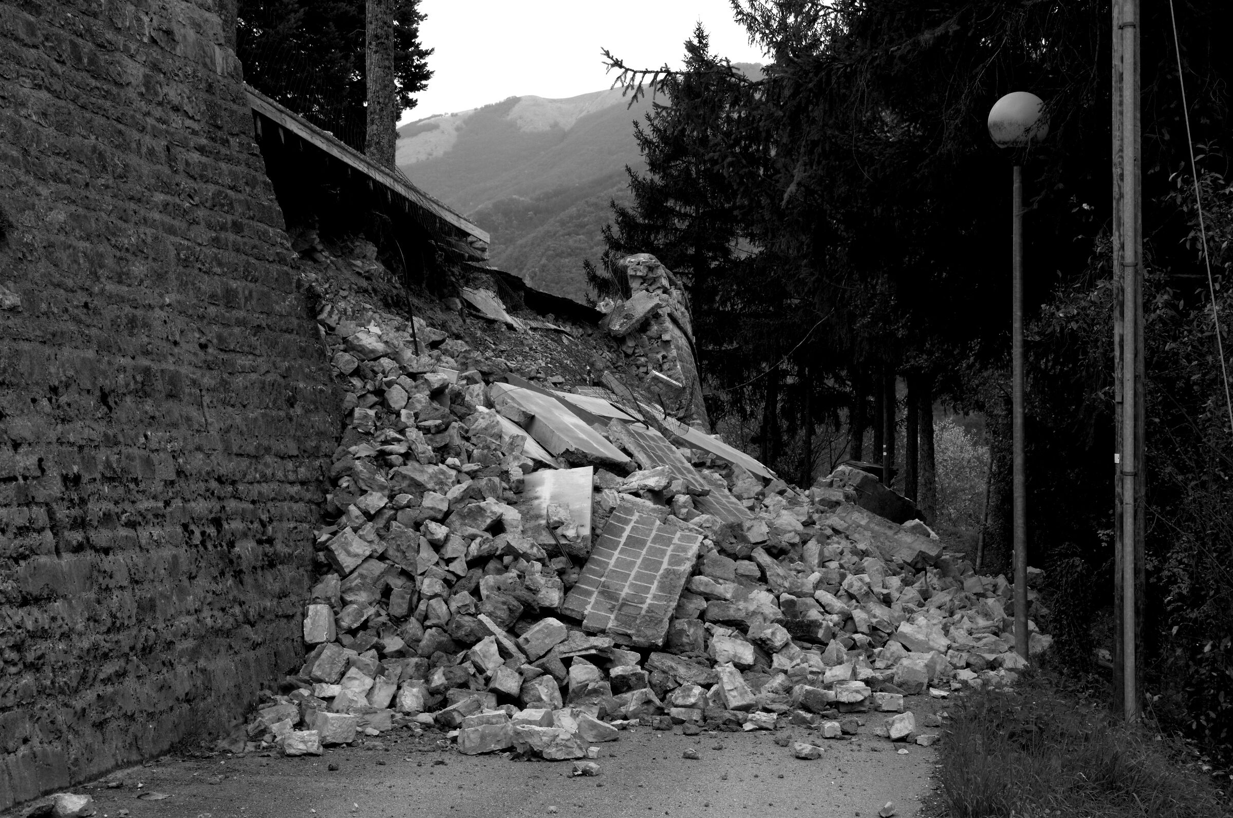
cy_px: 409
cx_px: 616
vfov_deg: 23.7
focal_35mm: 57
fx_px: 1949
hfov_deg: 35.1
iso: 200
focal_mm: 38
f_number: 13
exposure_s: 1/30
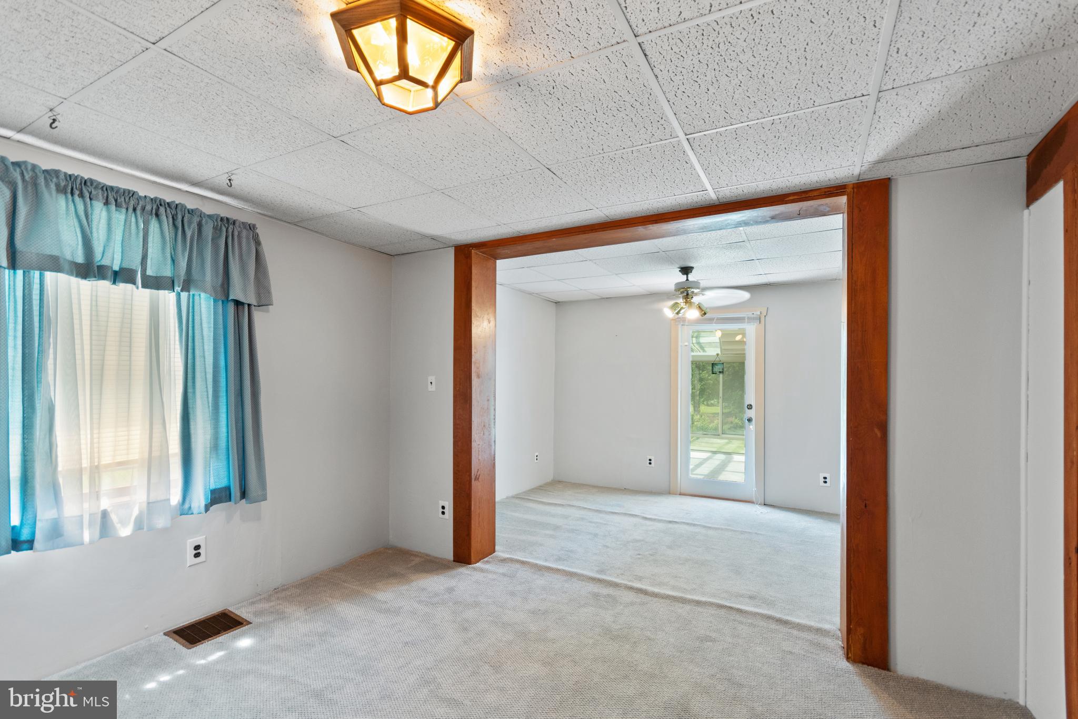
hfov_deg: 100.4
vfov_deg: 77.3
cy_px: 360
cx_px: 539
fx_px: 449
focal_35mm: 15
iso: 250
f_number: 7.1
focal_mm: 10
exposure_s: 1/2
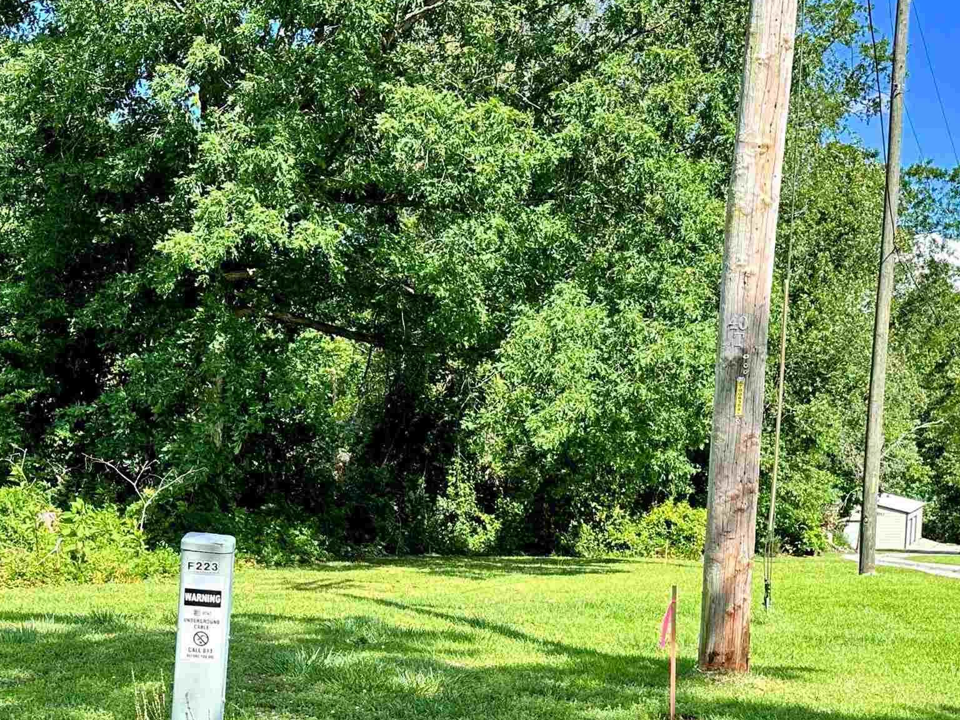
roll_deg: +0.2
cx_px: 455
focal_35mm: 48
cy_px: 633
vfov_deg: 29.2
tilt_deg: -9.3
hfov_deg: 39.6
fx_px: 1331
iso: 80
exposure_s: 1/1613
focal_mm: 6.86
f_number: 1.78
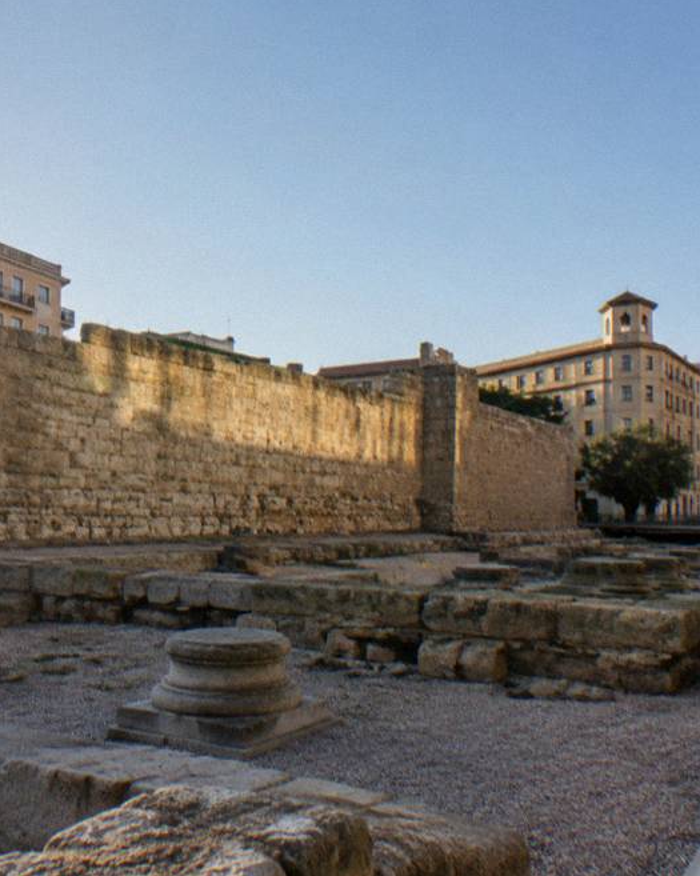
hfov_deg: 21.8
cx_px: 323
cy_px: 436
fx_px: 1814
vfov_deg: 27.1
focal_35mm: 70
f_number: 5.6
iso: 400
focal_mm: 49
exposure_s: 1/640
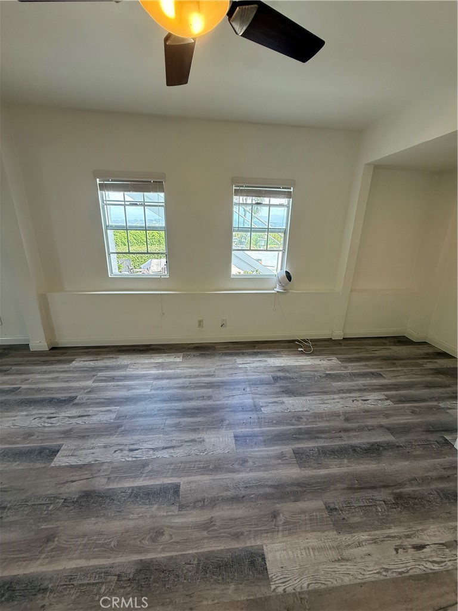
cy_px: 306
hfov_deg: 85.7
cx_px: 229
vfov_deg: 102.1
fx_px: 247
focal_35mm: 14
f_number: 2.2
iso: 200
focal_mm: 2.22
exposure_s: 1/120
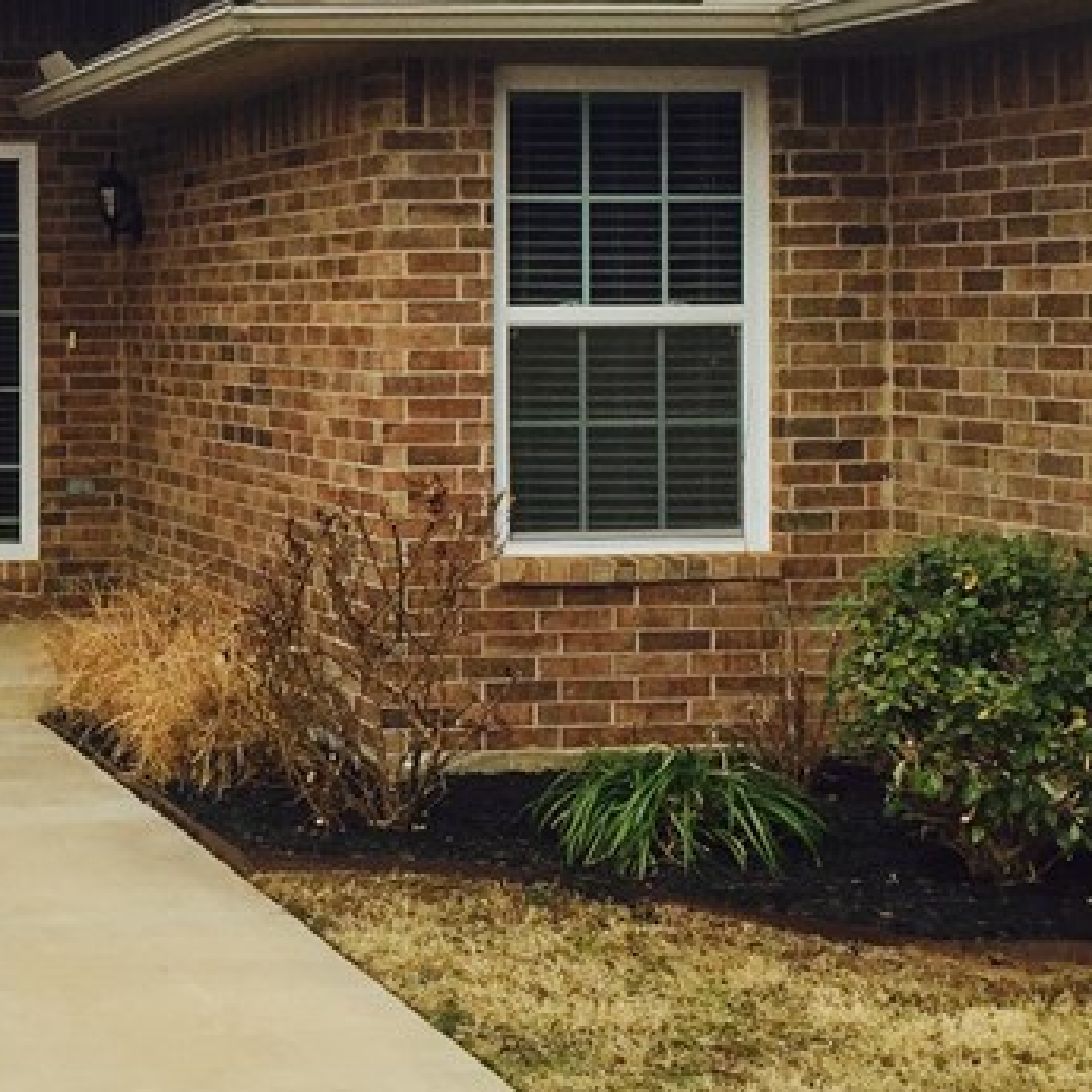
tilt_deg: +0.2
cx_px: -35
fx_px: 2712
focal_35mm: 76
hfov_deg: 21.8
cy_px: 304
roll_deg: +0.6
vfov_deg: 22.6
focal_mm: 4.15
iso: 32
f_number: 2.2
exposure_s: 1/1582
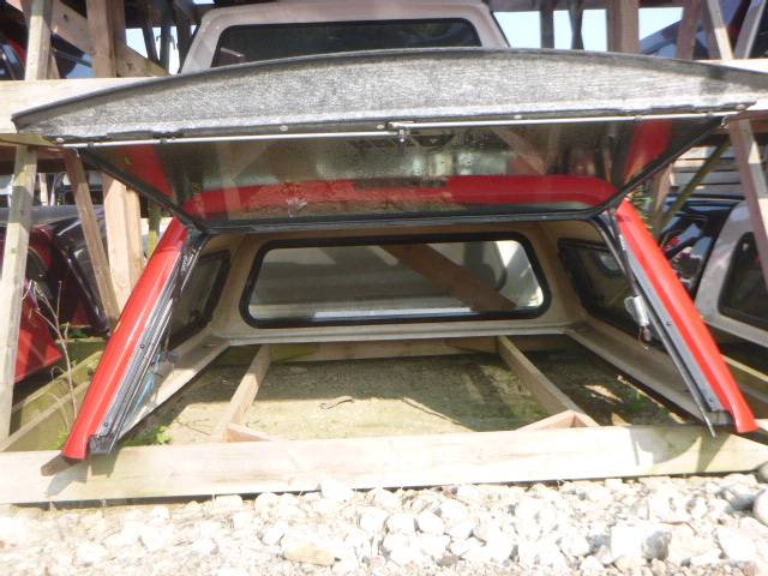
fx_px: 910
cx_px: 384
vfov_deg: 35.1
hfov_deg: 45.8
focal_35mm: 41
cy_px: 288
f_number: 4.6
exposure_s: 1/100
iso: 100
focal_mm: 7.3
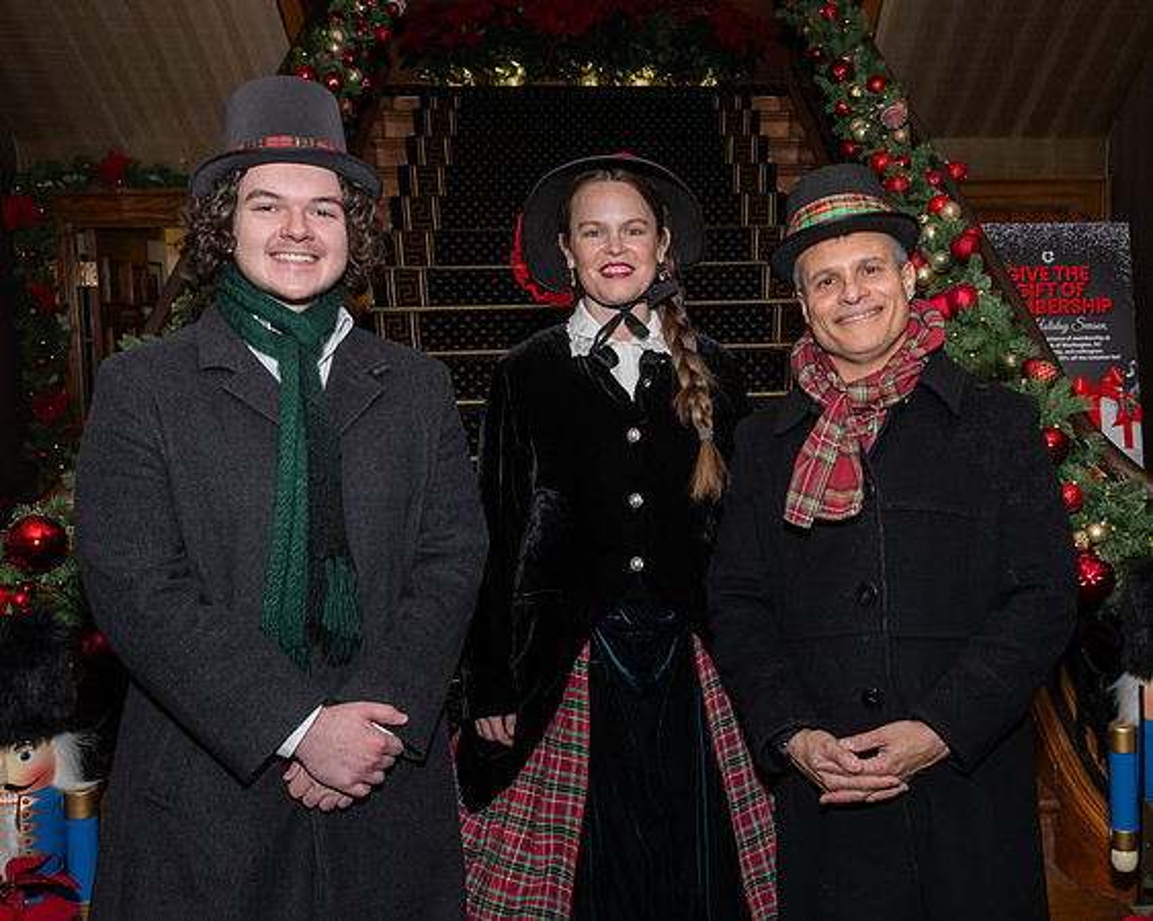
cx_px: 740
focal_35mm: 35
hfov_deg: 50.9
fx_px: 1193
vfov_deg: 42.2
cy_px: 432
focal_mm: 19
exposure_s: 1/250
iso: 500
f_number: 8
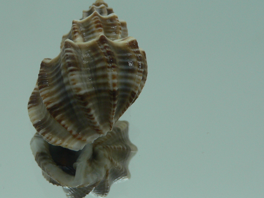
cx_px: 94
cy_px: 96
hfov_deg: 34.7
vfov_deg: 26.6
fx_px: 419
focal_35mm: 55
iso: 80
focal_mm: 4.6
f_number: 2.8
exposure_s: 1/60
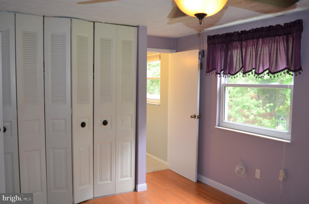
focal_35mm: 33
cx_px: 154
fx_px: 283
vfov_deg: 39.8
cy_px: 102
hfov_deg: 57.3
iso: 450
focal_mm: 22
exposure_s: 1/60
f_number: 3.8
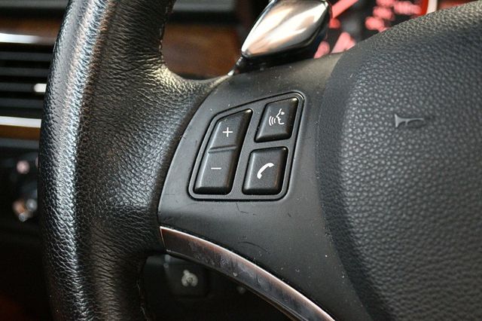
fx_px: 696
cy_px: 160
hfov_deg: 38.2
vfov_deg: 26.0
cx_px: 241
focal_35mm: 52
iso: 8000
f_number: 5
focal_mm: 35
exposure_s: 1/60
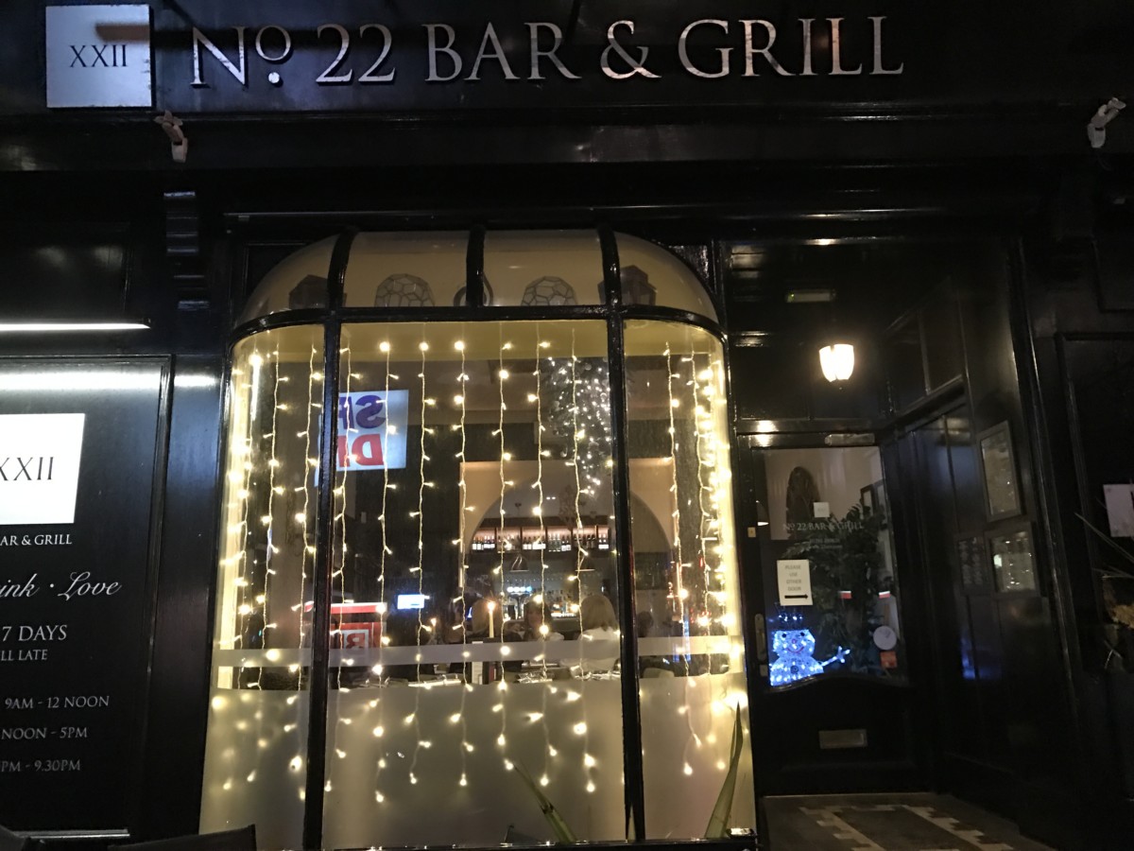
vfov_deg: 49.7
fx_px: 917
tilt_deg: +13.1
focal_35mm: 28
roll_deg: +1.6
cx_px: 567
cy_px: 426
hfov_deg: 63.4
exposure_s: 1/7
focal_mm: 3.99
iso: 80
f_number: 1.8
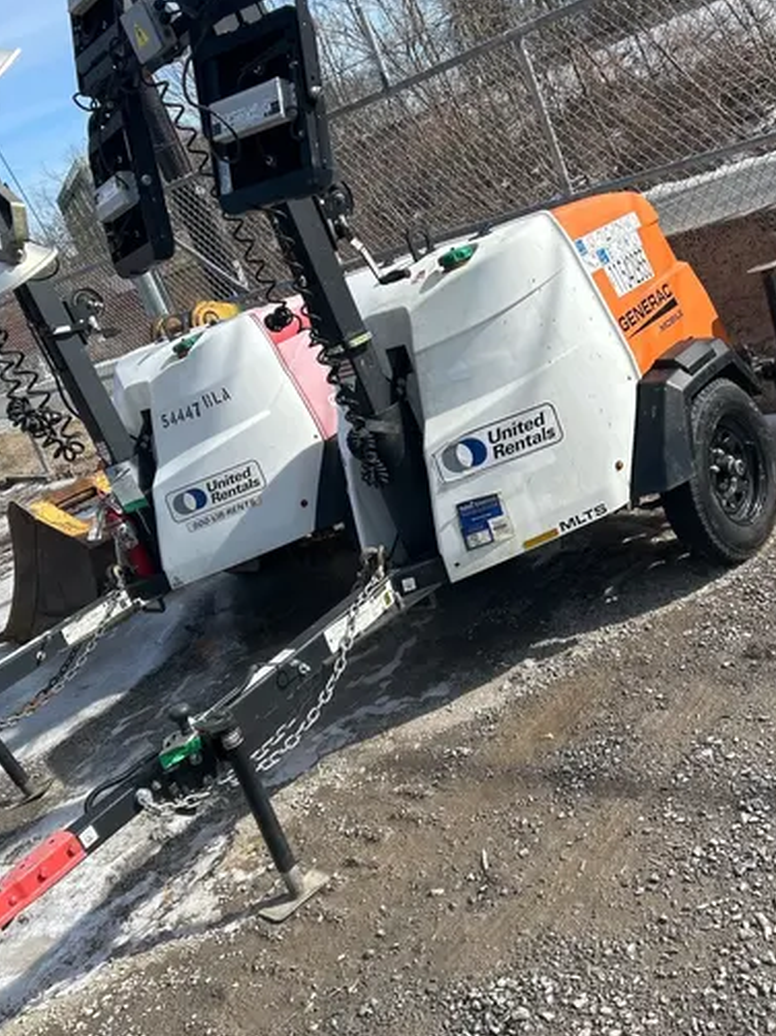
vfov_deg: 48.9
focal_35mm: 38
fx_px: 1137
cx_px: 450
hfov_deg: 37.6
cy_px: 455
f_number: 1.5
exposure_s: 1/3165
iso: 50
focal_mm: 5.7
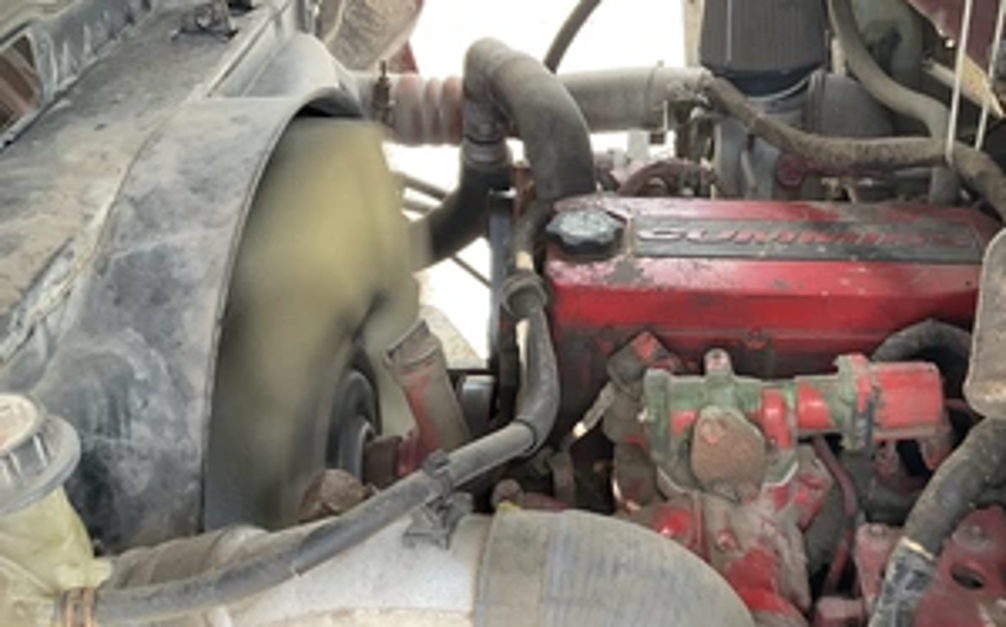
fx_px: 1123
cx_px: 644
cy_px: 335
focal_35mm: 41
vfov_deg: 31.2
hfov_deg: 47.7
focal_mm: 3
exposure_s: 1/114
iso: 64
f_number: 1.8
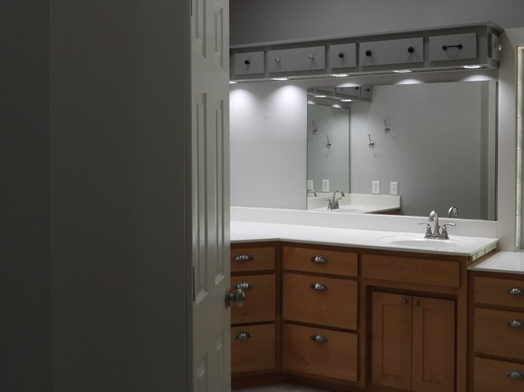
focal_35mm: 40
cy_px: 160
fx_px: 605
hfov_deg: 45.1
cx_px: 397
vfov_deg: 35.8
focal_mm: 4.7
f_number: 2.8
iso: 100
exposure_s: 1/80
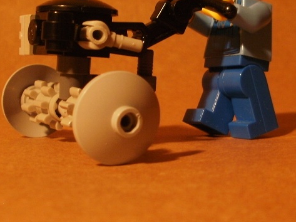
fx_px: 666
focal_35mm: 78
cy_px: 104
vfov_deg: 18.9
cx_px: 153
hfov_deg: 25.0
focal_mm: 6.3
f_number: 3.5
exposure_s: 1/10
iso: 125
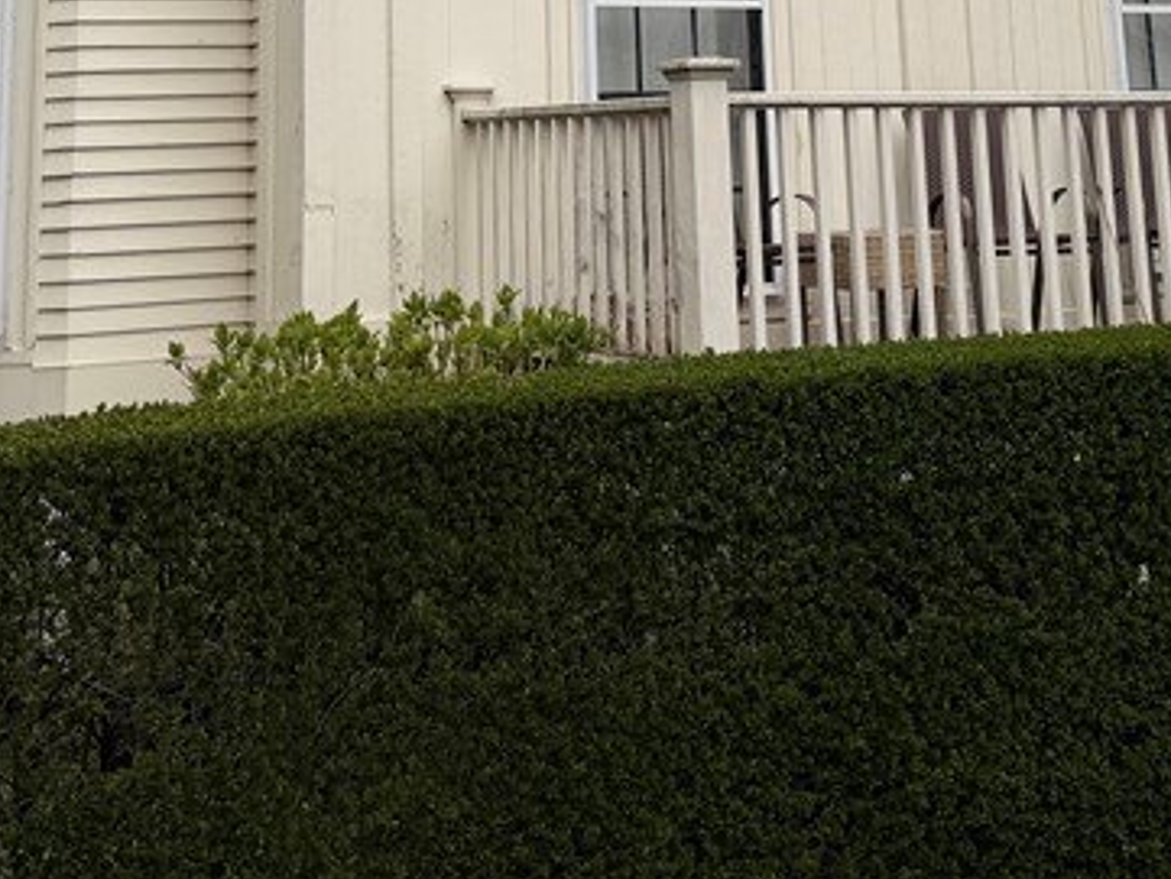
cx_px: 639
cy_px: -324
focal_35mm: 68
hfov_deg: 28.5
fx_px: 2301
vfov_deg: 19.6
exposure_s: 1/5319
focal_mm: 6.76
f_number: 1.78
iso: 80
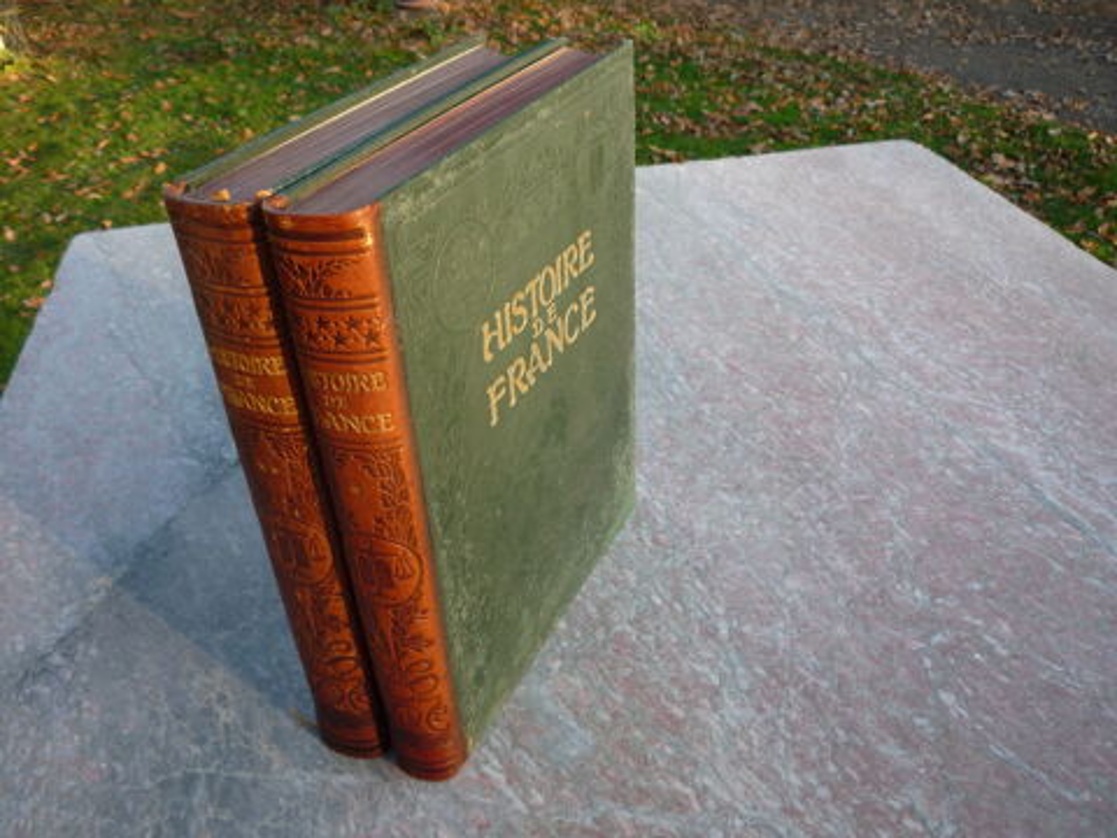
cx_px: 558
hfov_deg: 60.0
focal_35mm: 30
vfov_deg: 46.8
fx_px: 968
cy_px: 419
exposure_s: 1/100
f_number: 3.3
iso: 100
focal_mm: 5.2
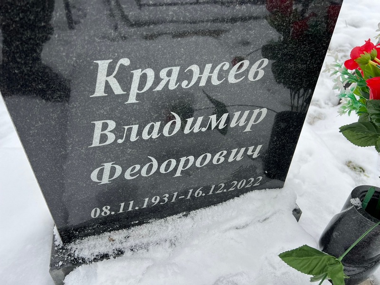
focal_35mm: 26
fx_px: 285
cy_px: 142
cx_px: 190
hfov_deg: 67.3
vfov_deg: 53.1
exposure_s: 1/305
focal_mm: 5.7
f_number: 1.5
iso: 50
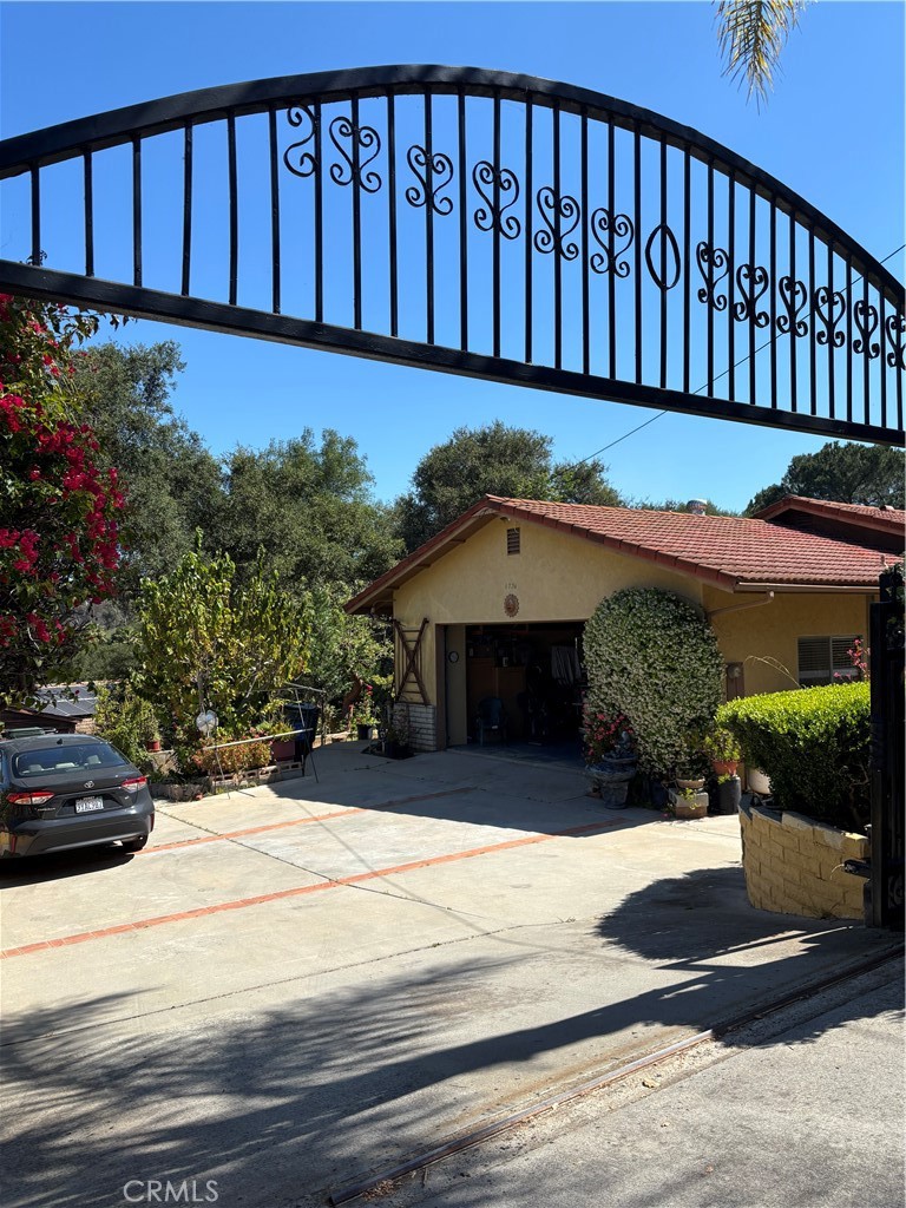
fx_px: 907
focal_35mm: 26
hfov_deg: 53.1
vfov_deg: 67.3
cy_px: 604
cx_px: 453
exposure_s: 1/2451
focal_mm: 5.96
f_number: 1.6
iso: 50
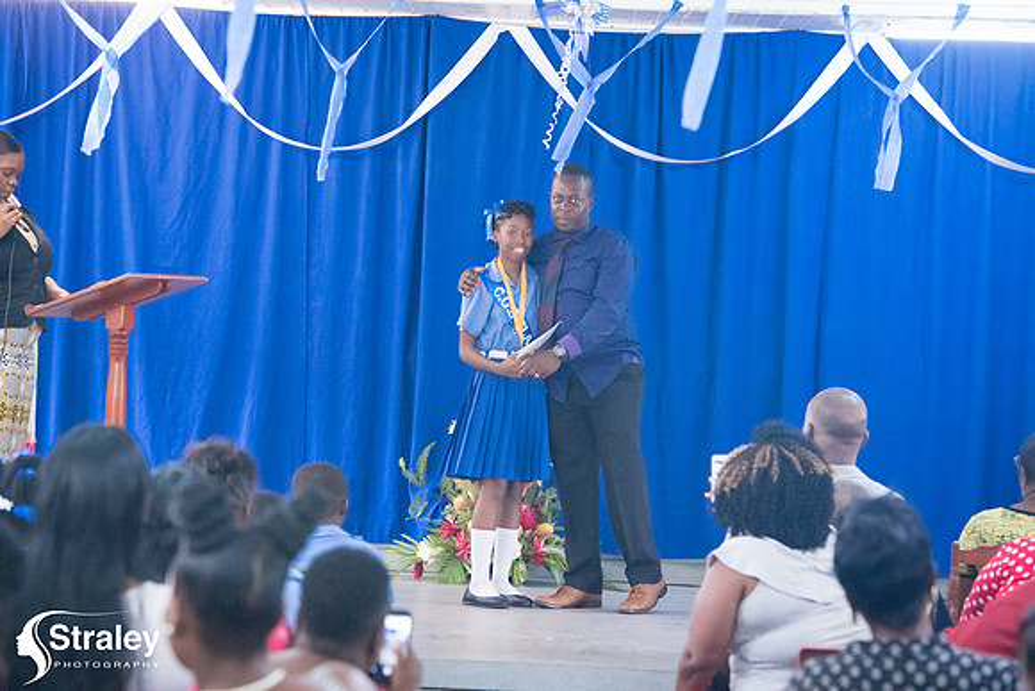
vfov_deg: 9.5
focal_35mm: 145
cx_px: 518
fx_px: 4170
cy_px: 346
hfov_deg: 14.2
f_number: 6.3
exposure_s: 1/200
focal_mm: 145
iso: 22800
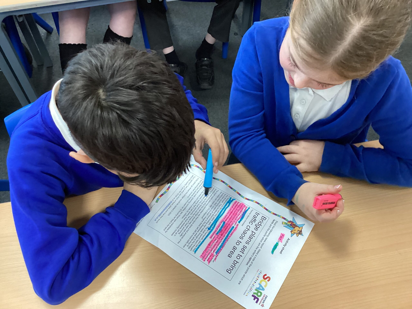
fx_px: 369
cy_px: 154
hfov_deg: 58.4
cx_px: 206
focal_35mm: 31
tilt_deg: -55.3
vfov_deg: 45.4
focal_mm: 3.3
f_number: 2.4
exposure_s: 1/50
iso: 250
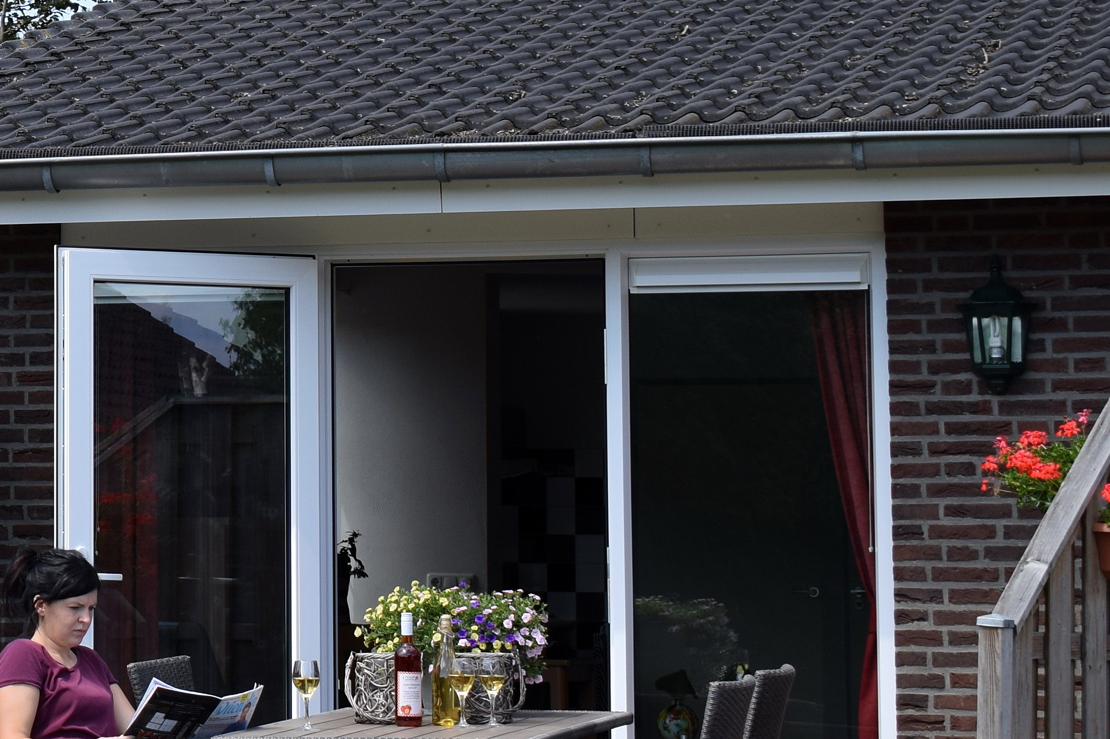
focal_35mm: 130
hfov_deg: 15.1
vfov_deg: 10.5
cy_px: 101
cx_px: -269
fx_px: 4020
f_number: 6.3
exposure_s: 1/320
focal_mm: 31
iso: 100
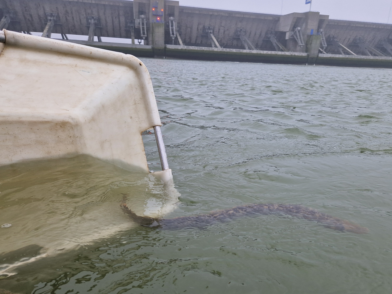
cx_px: 220
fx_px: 317
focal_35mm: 28
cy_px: 174
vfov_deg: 49.5
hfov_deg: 63.2
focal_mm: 5.4
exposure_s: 1/652
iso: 50
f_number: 1.8
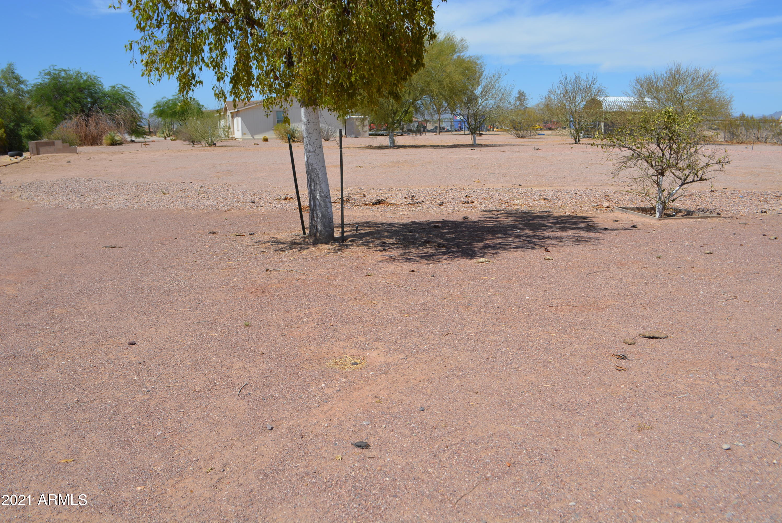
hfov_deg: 61.9
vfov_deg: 43.7
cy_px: 262
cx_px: 391
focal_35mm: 30
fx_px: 652
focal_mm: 20
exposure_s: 1/250
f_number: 8
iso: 100
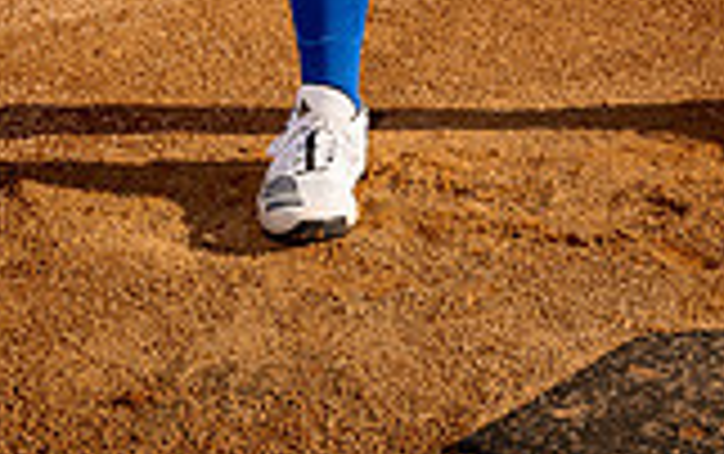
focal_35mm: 108
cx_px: 513
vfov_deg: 10.9
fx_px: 2133
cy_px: -512
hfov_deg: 19.2
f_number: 7.1
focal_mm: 38
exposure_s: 1/250
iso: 100
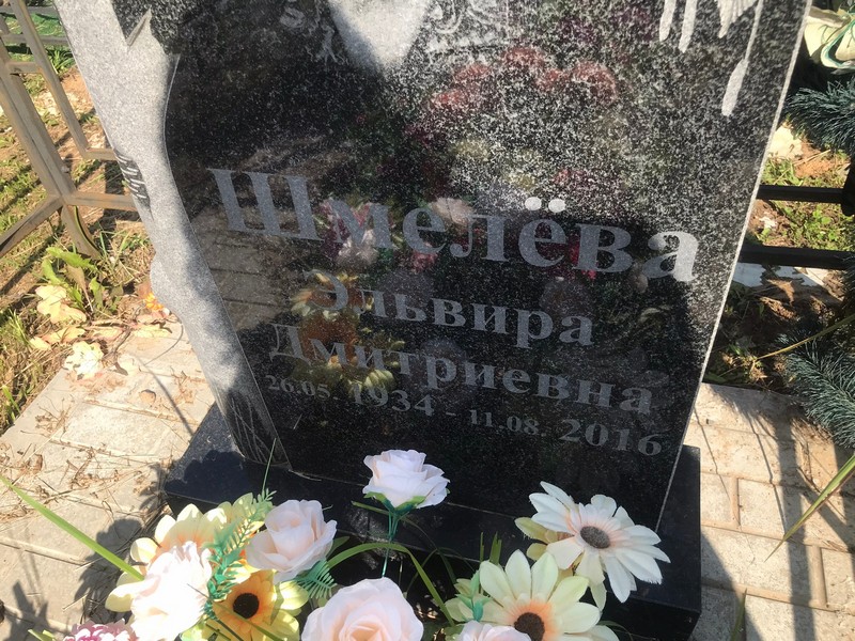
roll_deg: +6.9
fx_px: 692
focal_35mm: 28
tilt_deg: -43.0
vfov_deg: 49.7
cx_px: 428
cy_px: 320
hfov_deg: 63.4
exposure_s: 1/1244
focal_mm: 3.99
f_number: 1.8
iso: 20
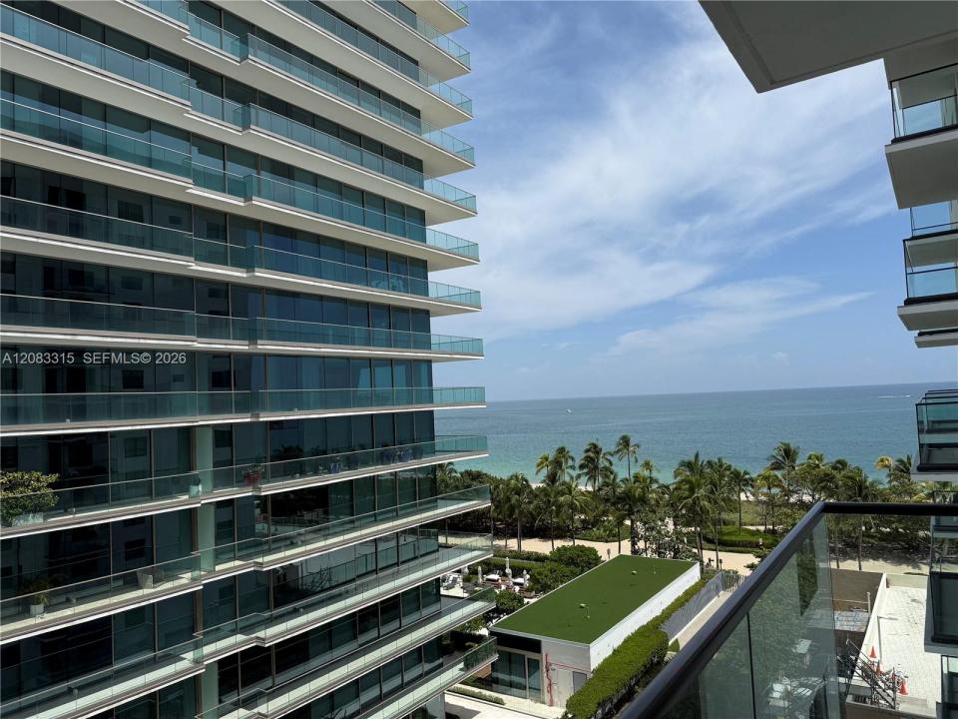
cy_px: 360
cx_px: 479
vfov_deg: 56.8
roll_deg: +2.6
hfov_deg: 71.6
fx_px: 664
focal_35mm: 24
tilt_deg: +3.3
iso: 80
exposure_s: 1/8130
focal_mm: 6.76
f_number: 1.78
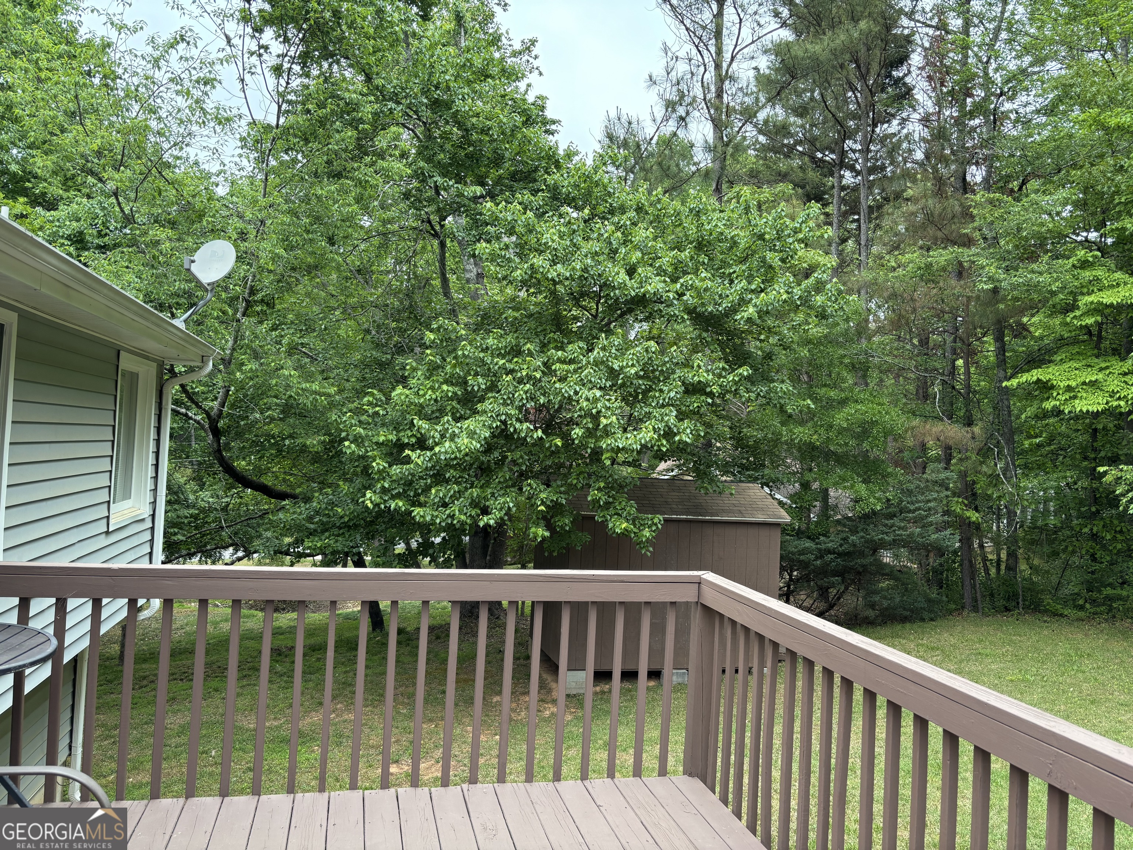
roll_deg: -4.5
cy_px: 425
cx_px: 566
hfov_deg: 67.3
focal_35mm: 26
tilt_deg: +2.2
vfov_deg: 53.1
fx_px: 851
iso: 50
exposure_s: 1/219
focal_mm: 5.96
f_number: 1.6
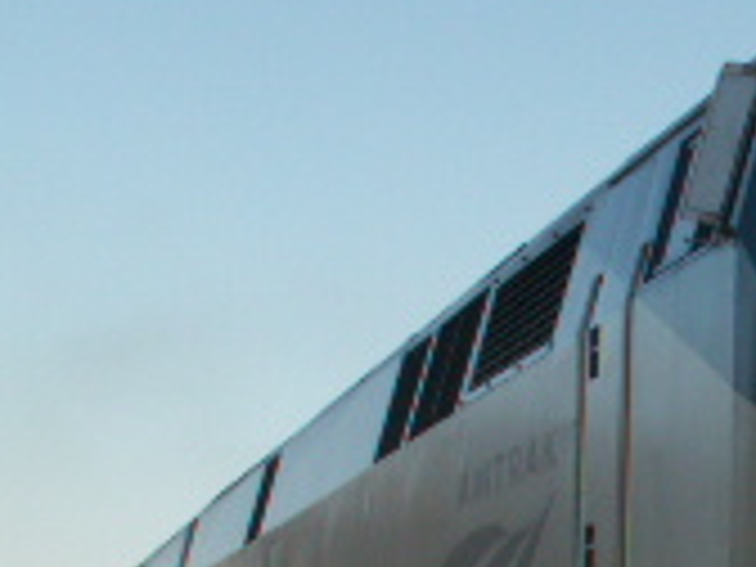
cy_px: 657
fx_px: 3079
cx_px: 1264
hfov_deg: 12.9
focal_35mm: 141
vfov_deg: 10.4
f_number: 5
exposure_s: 1/250
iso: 50
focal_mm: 6.13
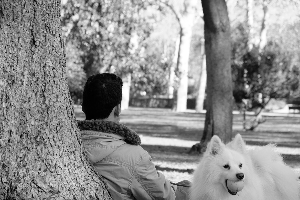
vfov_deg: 16.4
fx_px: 691
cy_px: 100
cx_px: 150
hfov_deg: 24.5
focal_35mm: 83
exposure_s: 1/500
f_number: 4.5
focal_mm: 55
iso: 800
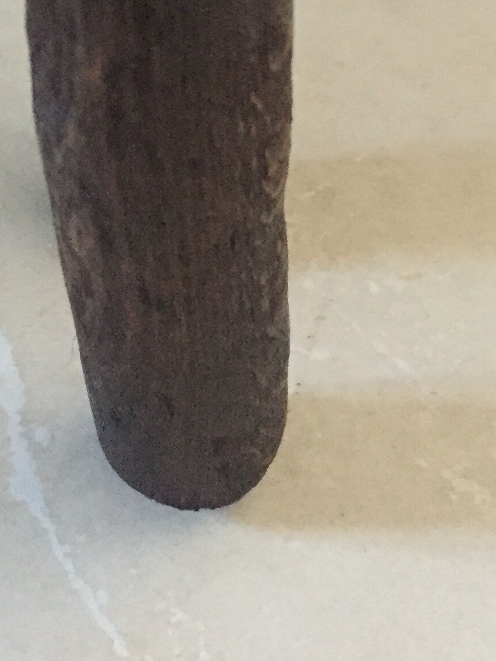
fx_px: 1566
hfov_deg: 17.8
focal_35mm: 82
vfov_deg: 23.2
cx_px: 70
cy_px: 54
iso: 400
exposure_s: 1/17
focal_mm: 4.15
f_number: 2.2
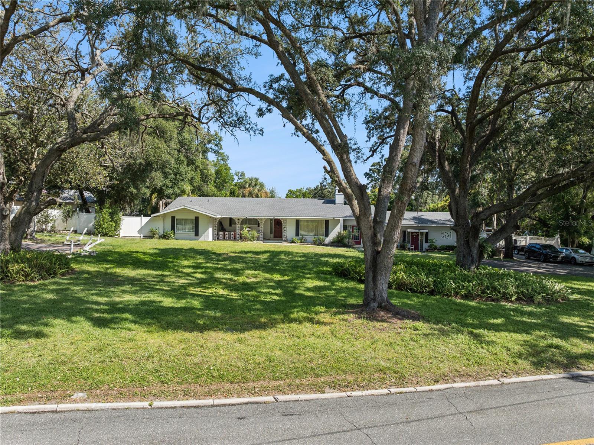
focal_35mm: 24
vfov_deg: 56.7
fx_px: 411
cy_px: 222
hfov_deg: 71.6
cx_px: 297
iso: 110
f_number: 2.8
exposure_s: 1/1000
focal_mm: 12.3
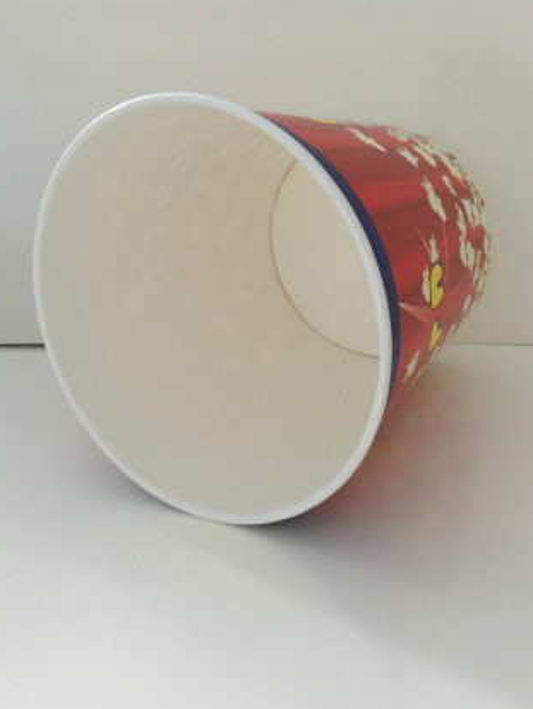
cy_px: 298
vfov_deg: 52.4
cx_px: 273
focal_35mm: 35
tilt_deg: -19.3
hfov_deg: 40.7
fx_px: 718
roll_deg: +4.9
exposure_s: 1/15
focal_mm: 4.15
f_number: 2.2
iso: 80
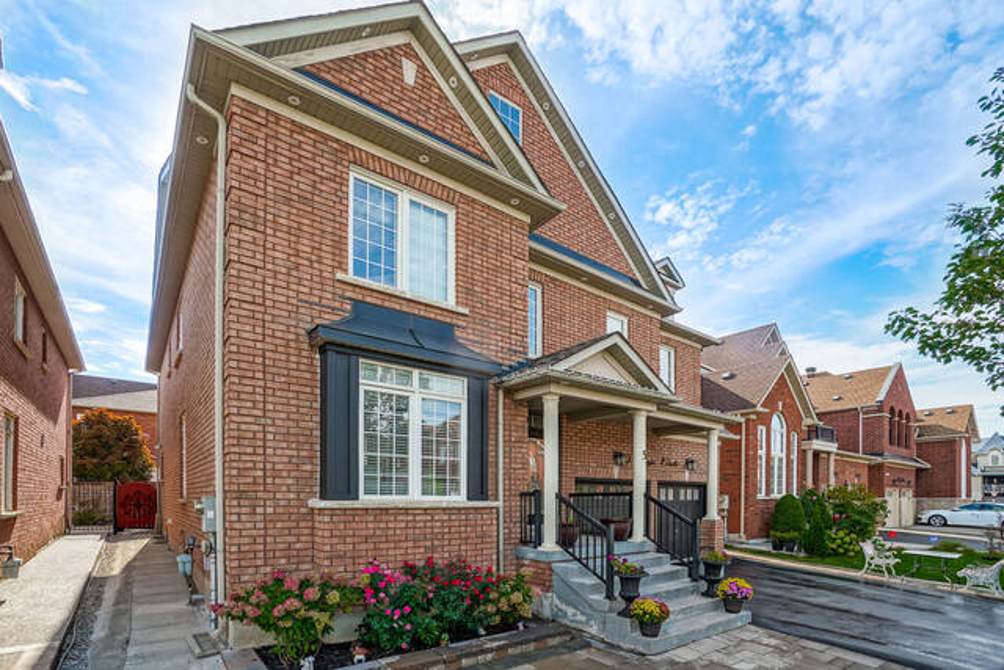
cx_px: 502
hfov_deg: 100.4
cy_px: 335
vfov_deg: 77.4
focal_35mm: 15
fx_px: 418
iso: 100
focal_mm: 10
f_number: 7.1
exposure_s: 1/100
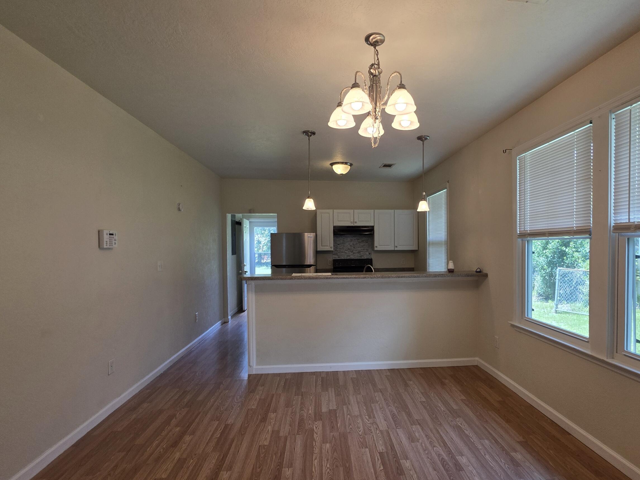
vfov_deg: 74.7
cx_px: 347
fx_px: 314
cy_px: 255
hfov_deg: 90.8
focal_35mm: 17
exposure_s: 1/120
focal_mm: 2.2
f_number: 1.9
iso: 64
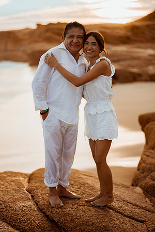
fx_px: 375
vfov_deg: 34.5
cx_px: 78
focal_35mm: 58
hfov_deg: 23.4
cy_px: 116
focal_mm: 58
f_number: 1.4
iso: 80
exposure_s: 1/3200
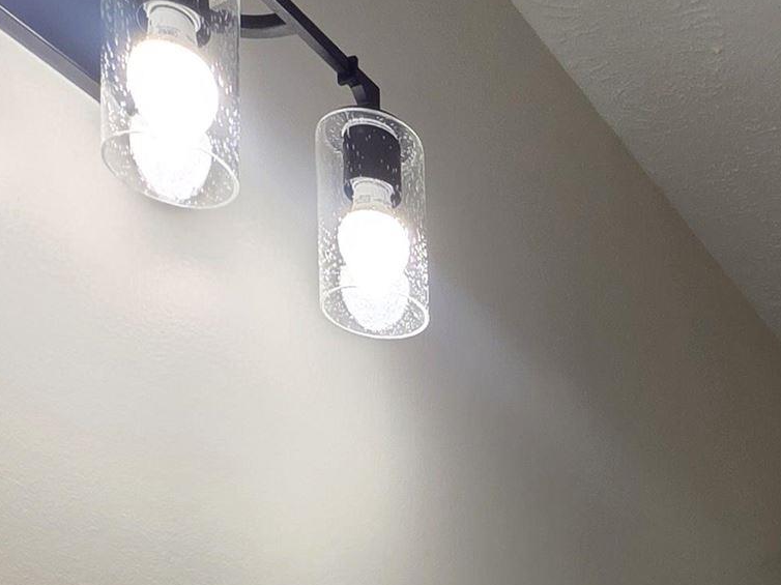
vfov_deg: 19.6
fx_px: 1195
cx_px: 772
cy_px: 1081
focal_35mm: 53
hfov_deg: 33.3
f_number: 1.9
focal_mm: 2.2
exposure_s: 1/120
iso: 64
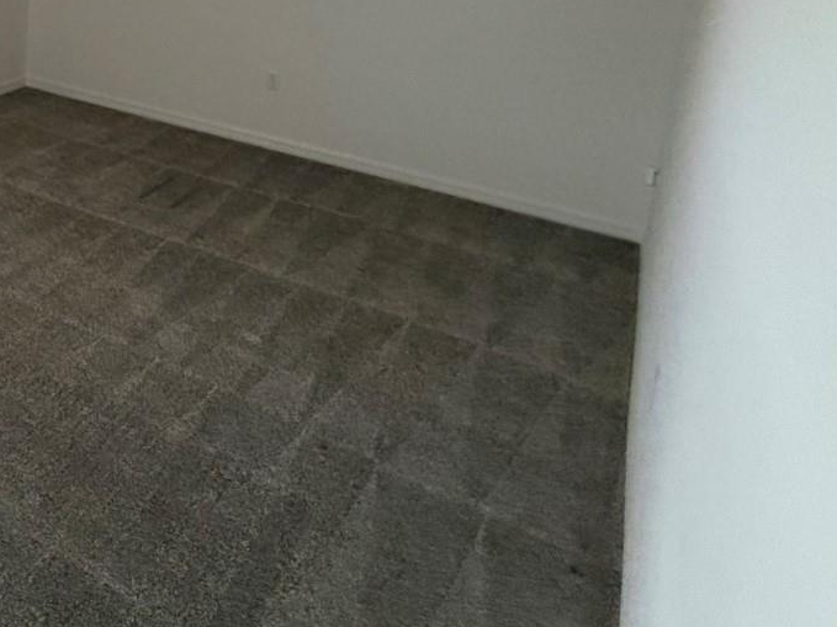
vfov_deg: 37.6
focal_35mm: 33
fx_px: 798
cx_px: -125
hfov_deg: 41.4
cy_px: -21
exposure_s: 1/120
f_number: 2.2
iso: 250
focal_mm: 2.22
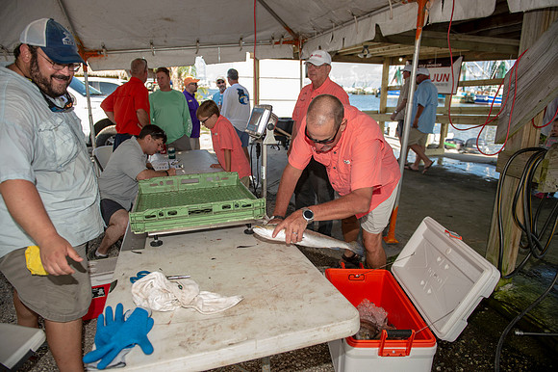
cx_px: 279
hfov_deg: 73.8
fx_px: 372
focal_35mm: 24
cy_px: 186
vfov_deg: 53.1
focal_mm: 24
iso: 50
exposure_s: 1/250
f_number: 3.5
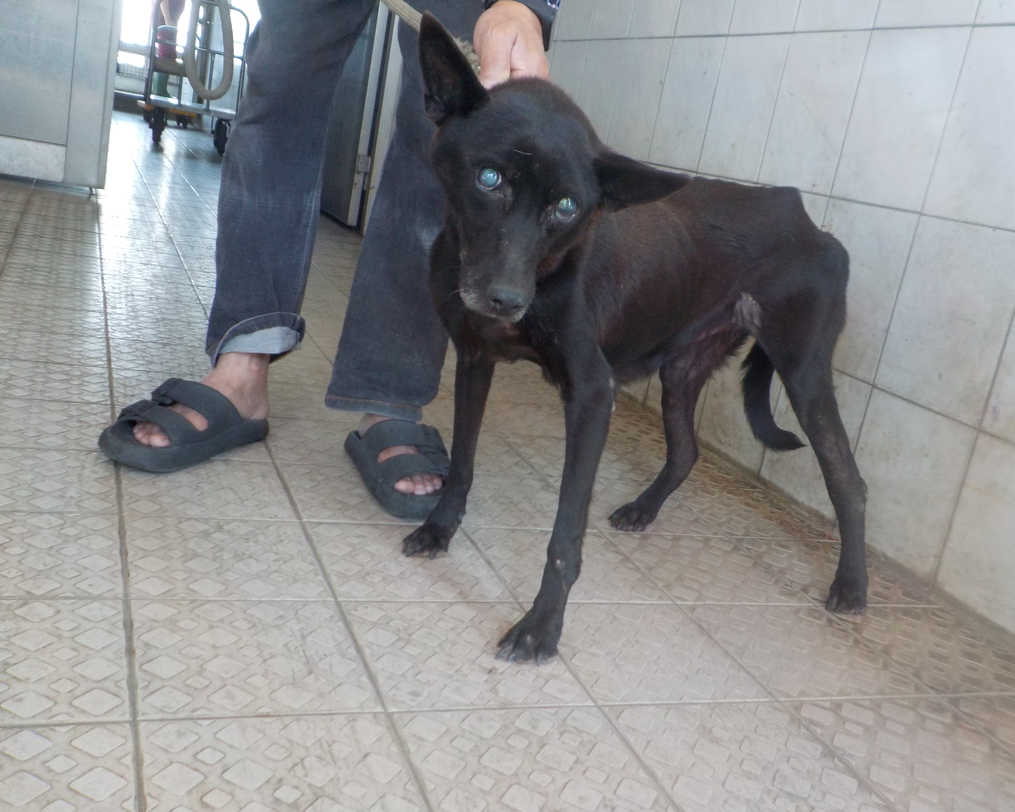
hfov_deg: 55.7
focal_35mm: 32
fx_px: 961
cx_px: 496
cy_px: 398
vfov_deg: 45.8
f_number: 3.3
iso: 200
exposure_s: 1/30
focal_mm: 4.1
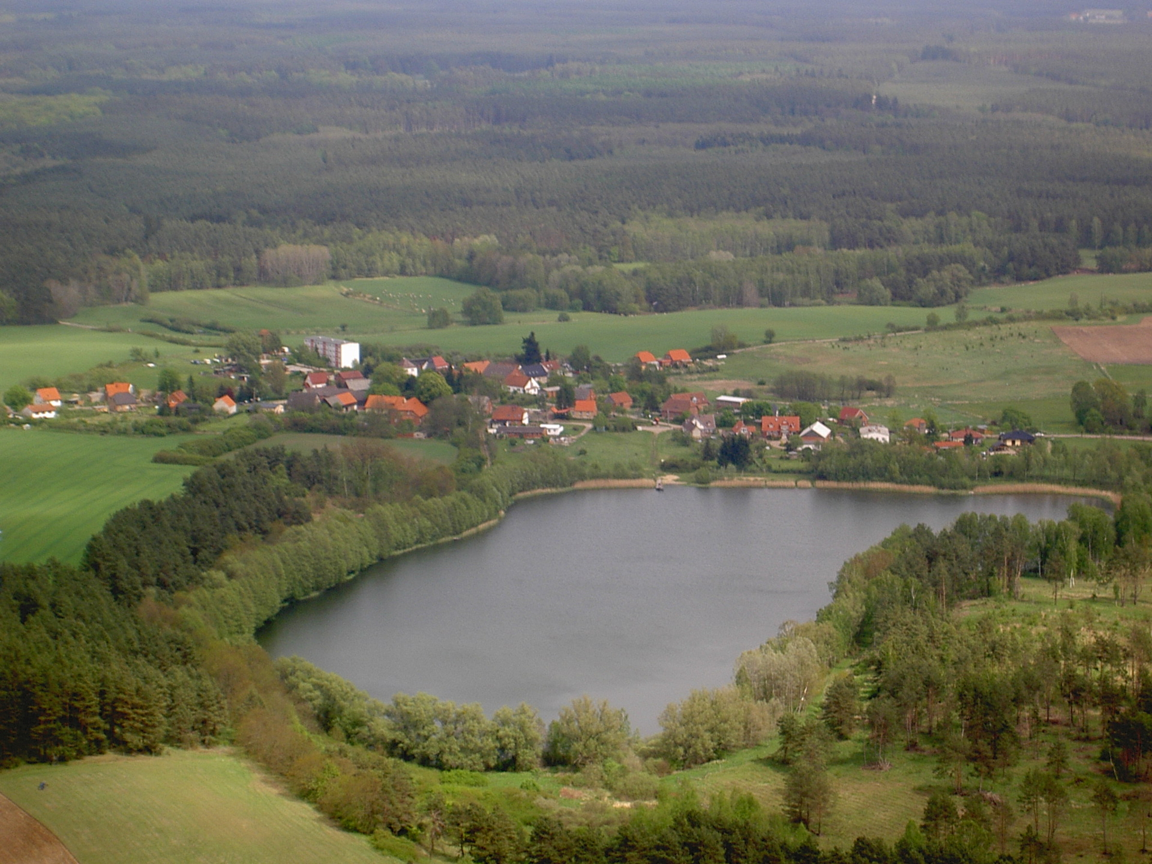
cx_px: 576
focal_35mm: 116
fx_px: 3860
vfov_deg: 12.8
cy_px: 432
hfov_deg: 17.0
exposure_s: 1/312
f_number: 4.9
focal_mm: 24
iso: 100
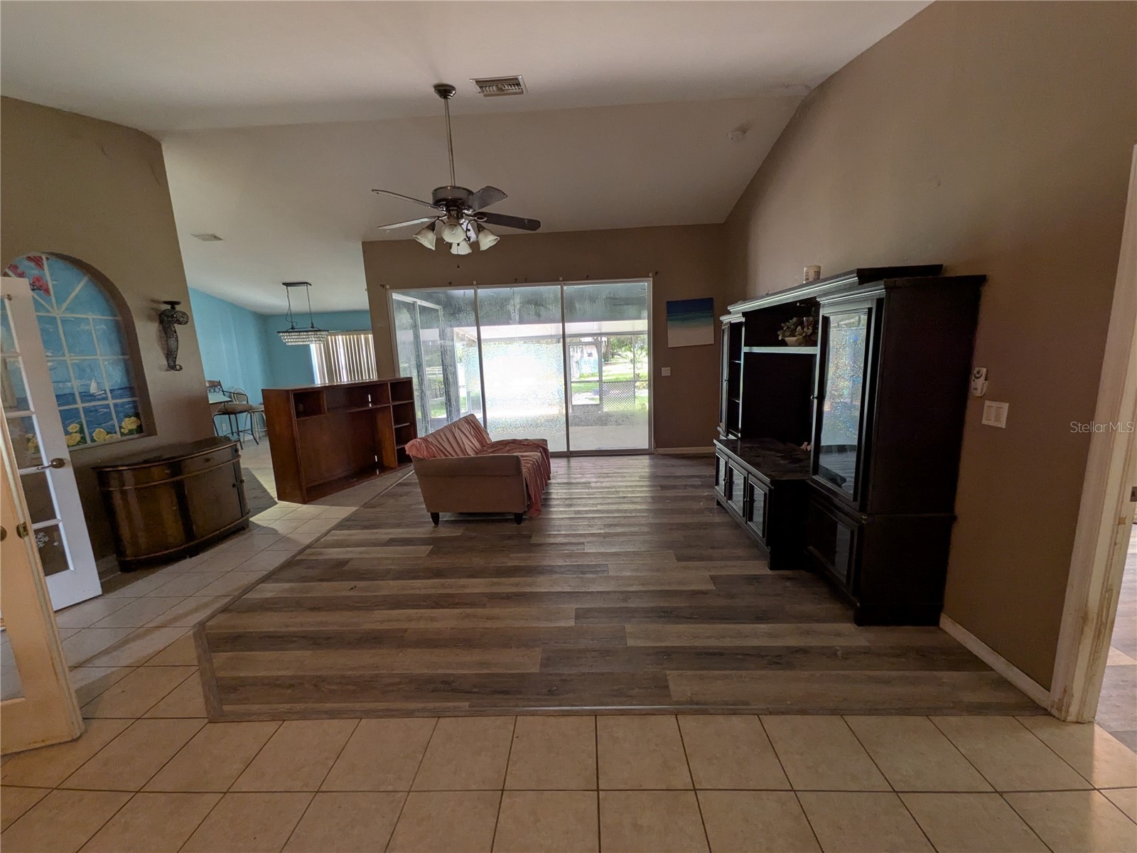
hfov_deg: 102.1
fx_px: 460
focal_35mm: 14
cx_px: 568
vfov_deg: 85.7
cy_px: 426
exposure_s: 1/30
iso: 70
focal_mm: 1.85
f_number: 2.2
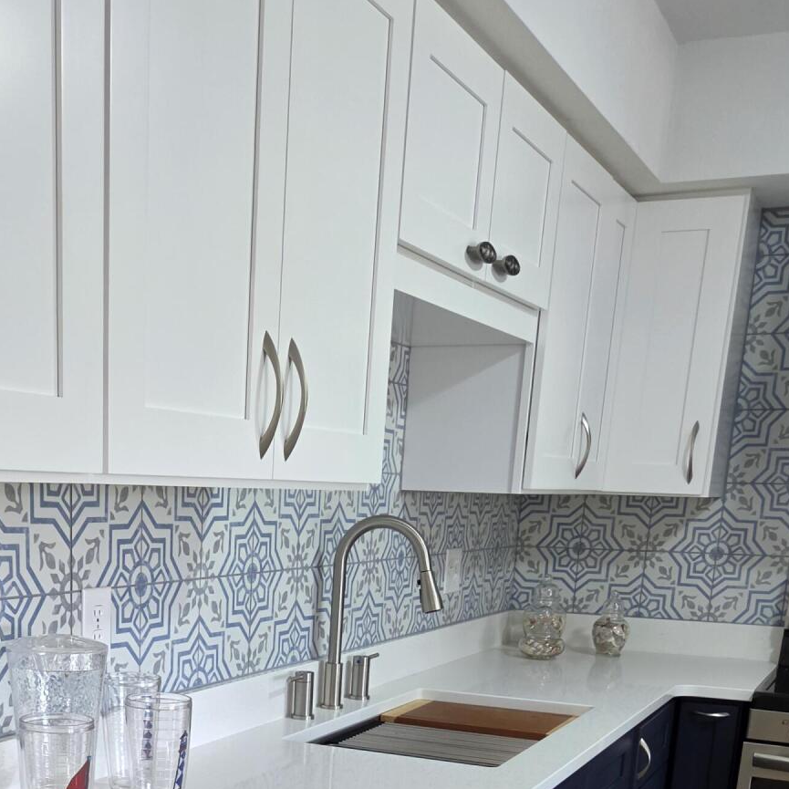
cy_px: 822
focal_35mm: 47
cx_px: 229
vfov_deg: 32.6
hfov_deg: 35.5
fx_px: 1212
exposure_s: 1/120
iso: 320
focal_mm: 5.4
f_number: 1.8
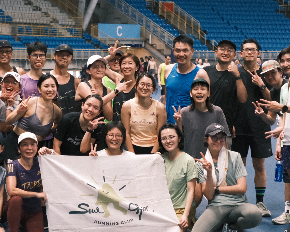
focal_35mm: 120
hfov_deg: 16.0
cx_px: 78
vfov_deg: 12.9
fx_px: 1030
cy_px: 105
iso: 3200
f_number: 2.8
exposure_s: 1/60
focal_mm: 41.1
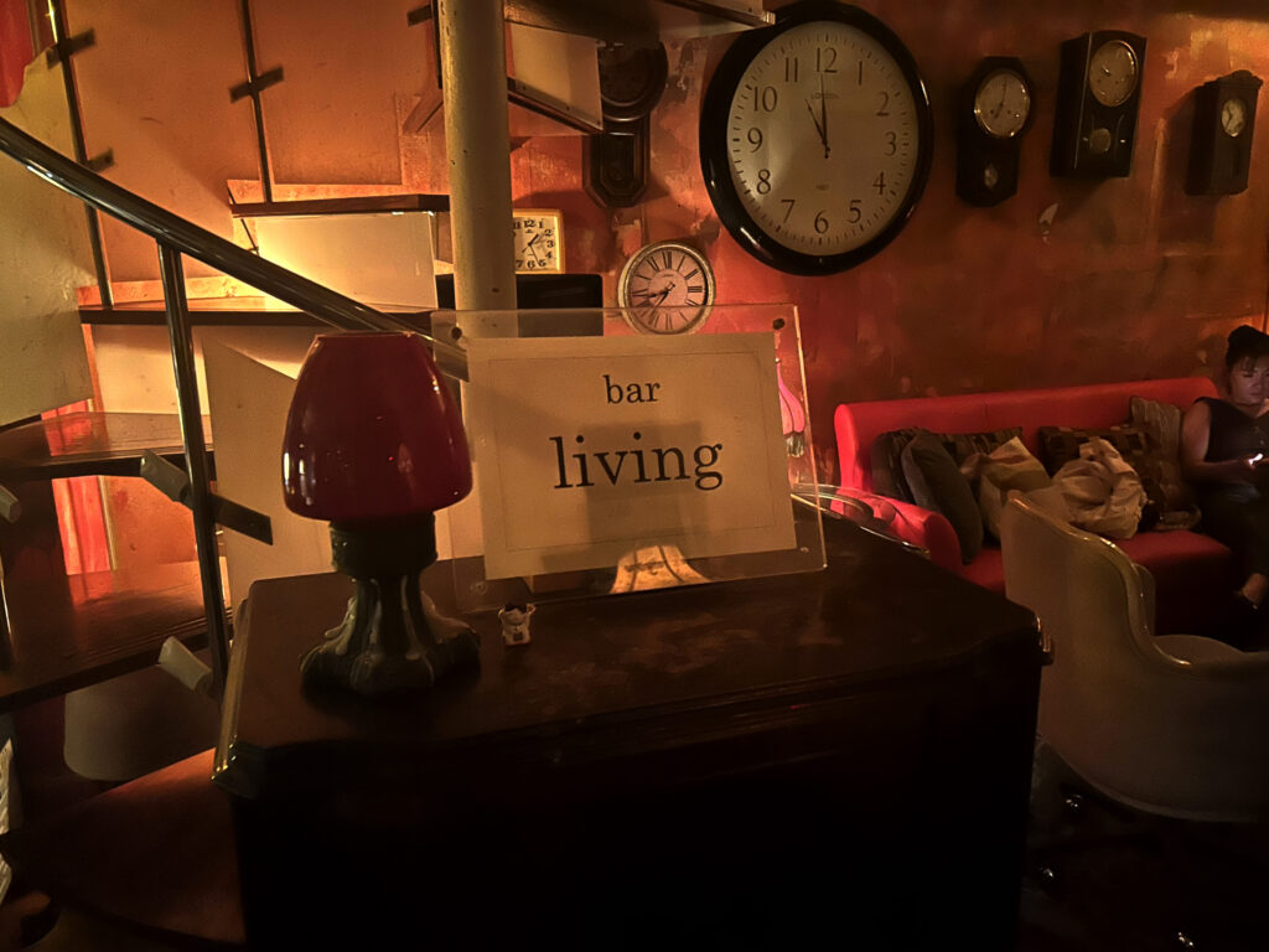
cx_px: 634
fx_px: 953
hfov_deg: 67.3
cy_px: 476
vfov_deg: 53.1
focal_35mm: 26
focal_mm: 5.7
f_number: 1.5
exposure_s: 1/17
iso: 1000
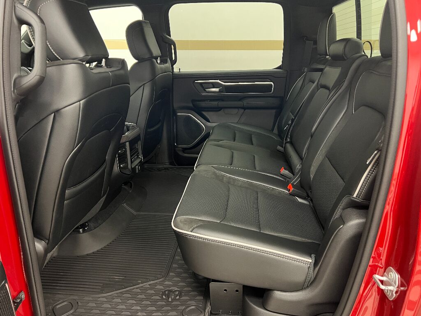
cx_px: 210
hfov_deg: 67.3
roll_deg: -0.4
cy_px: 158
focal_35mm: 26
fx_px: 316
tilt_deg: -18.1
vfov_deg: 53.1
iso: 640
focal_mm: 5.7
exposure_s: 1/40
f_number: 1.5
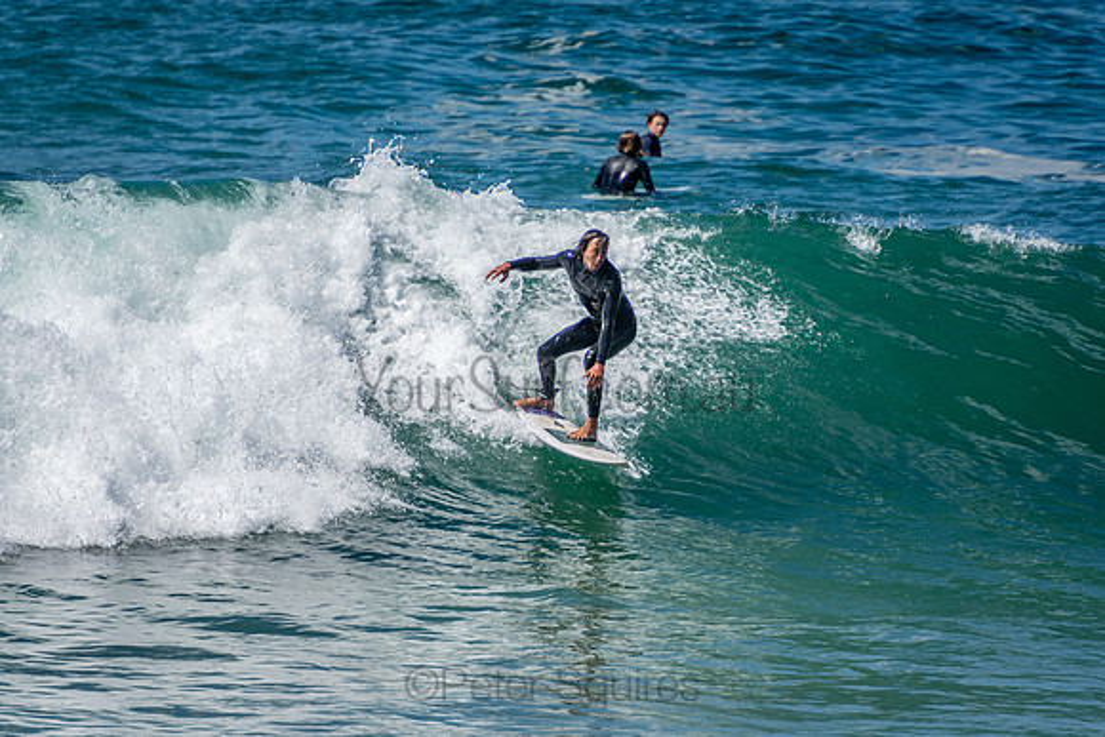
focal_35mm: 600
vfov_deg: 2.3
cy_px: 368
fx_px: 18420
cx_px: 552
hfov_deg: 3.4
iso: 250
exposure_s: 1/2000
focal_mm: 400
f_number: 5.6
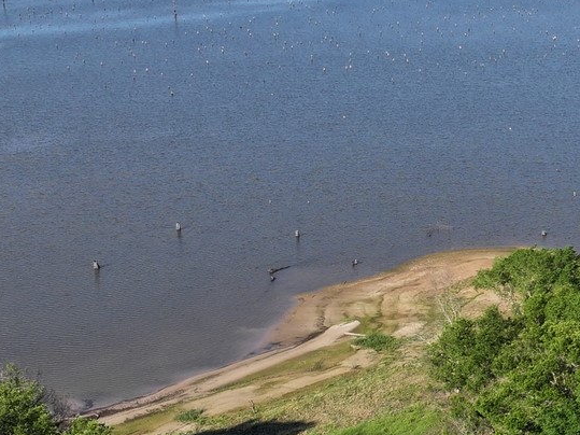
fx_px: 1491
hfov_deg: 19.7
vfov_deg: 16.5
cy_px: 304
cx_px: 814
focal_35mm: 89
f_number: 2.8
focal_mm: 12.29
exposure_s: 1/2000
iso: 120
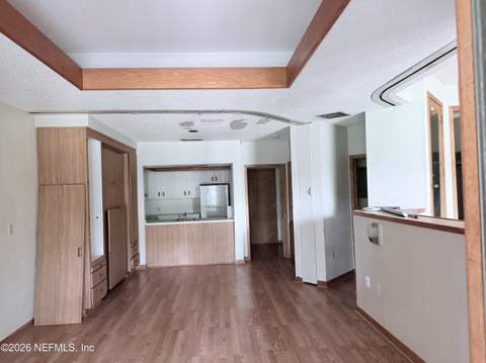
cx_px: 243
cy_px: 182
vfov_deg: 56.7
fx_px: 337
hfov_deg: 71.7
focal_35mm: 24
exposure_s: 1/38
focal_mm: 6.76
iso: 1000
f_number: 1.78
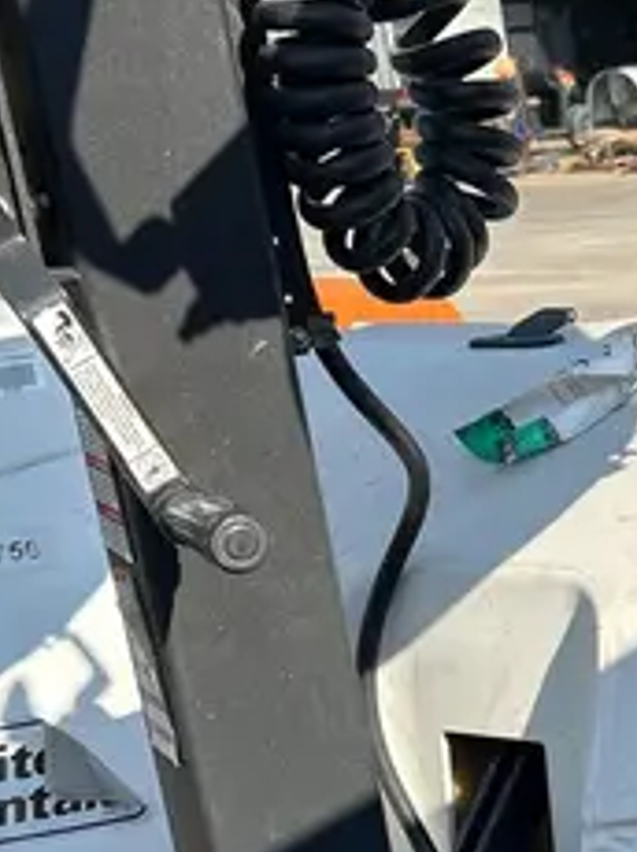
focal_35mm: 83
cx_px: 852
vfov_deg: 23.2
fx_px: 2040
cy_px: 706
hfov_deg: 16.7
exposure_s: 1/2695
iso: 50
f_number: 1.5
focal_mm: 5.7
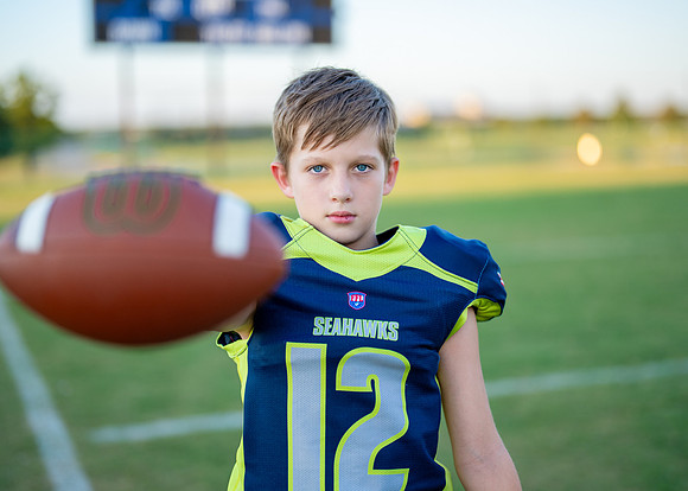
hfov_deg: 33.9
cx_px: 357
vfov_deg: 24.6
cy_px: 225
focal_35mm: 58
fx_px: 1128
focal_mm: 50
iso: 160
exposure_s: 1/1600
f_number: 1.2
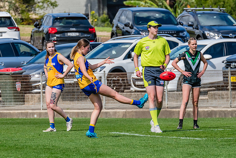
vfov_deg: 2.7
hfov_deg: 4.0
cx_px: 102
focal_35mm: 509
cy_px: 79
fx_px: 3338
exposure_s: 1/1600
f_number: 10
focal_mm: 330
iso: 800
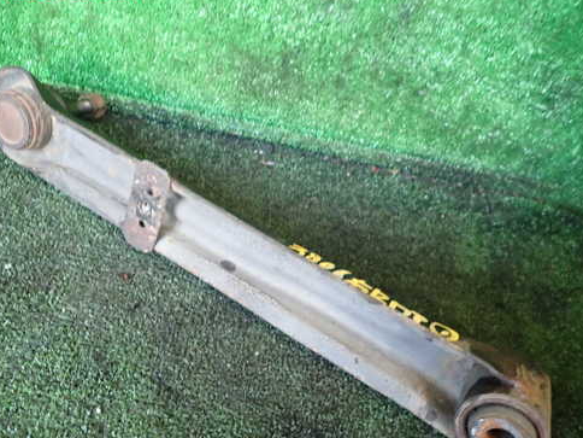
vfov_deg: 45.3
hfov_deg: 58.3
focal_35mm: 31
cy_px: 246
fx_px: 522
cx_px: 277
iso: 400
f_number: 2
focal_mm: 4.5
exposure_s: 1/30
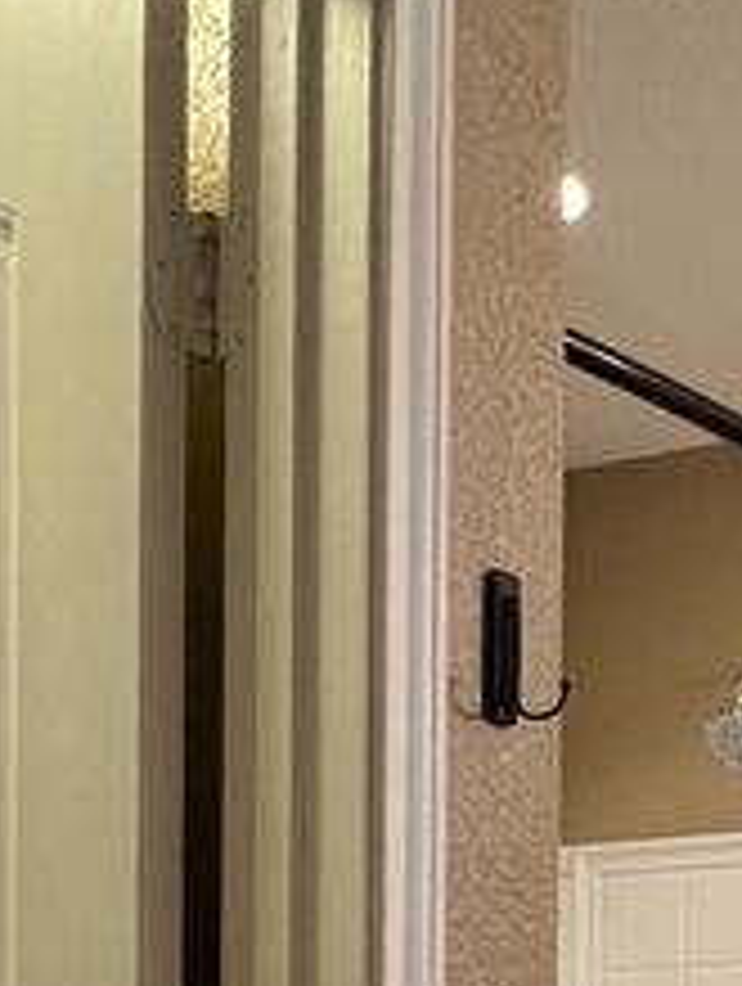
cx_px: 985
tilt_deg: -0.1
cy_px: 1252
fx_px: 1824
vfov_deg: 26.2
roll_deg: -1.2
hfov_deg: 20.8
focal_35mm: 64
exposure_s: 1/60
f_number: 1.8
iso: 250
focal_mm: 1.57
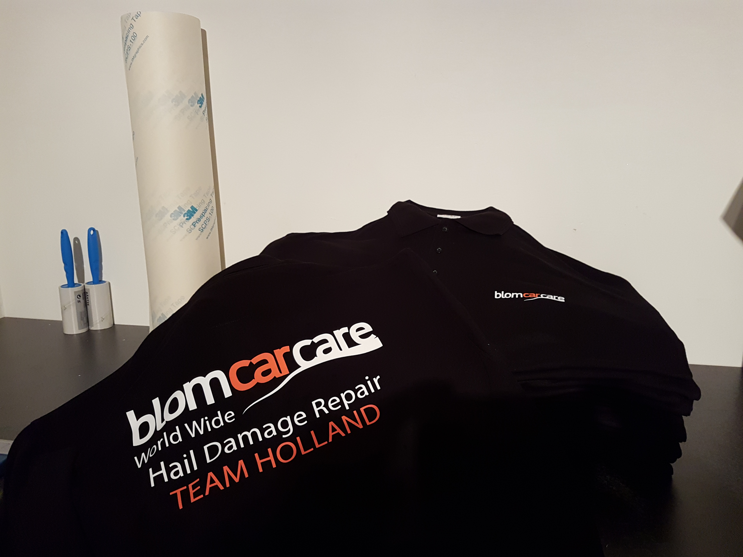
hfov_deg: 67.3
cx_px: 372
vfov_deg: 53.1
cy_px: 278
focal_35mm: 26
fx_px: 558
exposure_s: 1/50
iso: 200
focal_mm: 4.2
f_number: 1.7
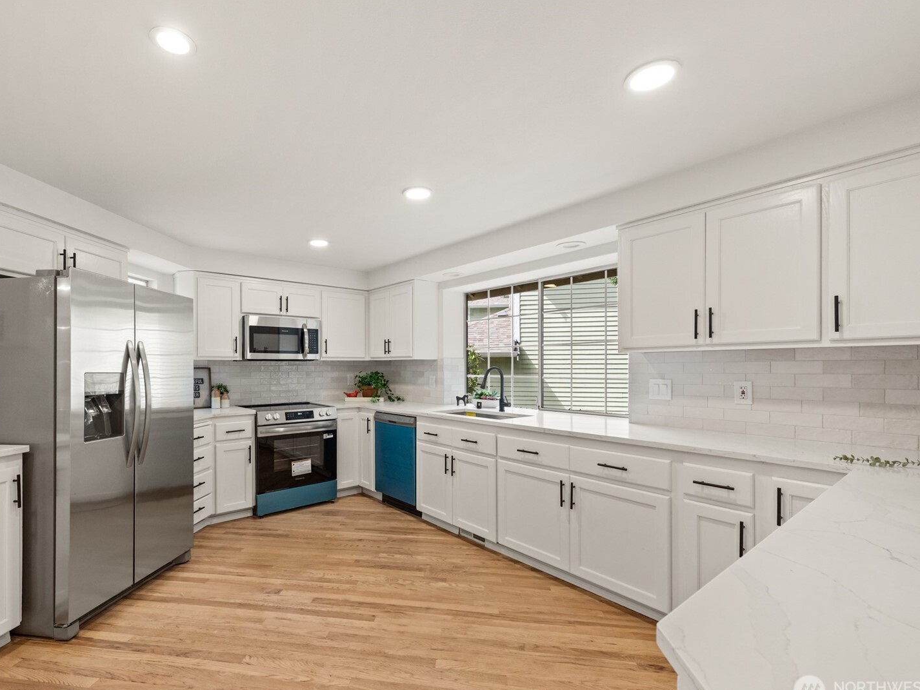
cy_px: 351
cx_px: 404
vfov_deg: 78.1
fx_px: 425
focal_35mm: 16
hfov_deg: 94.0
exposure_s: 1/40
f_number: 7.1
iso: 320
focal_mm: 14
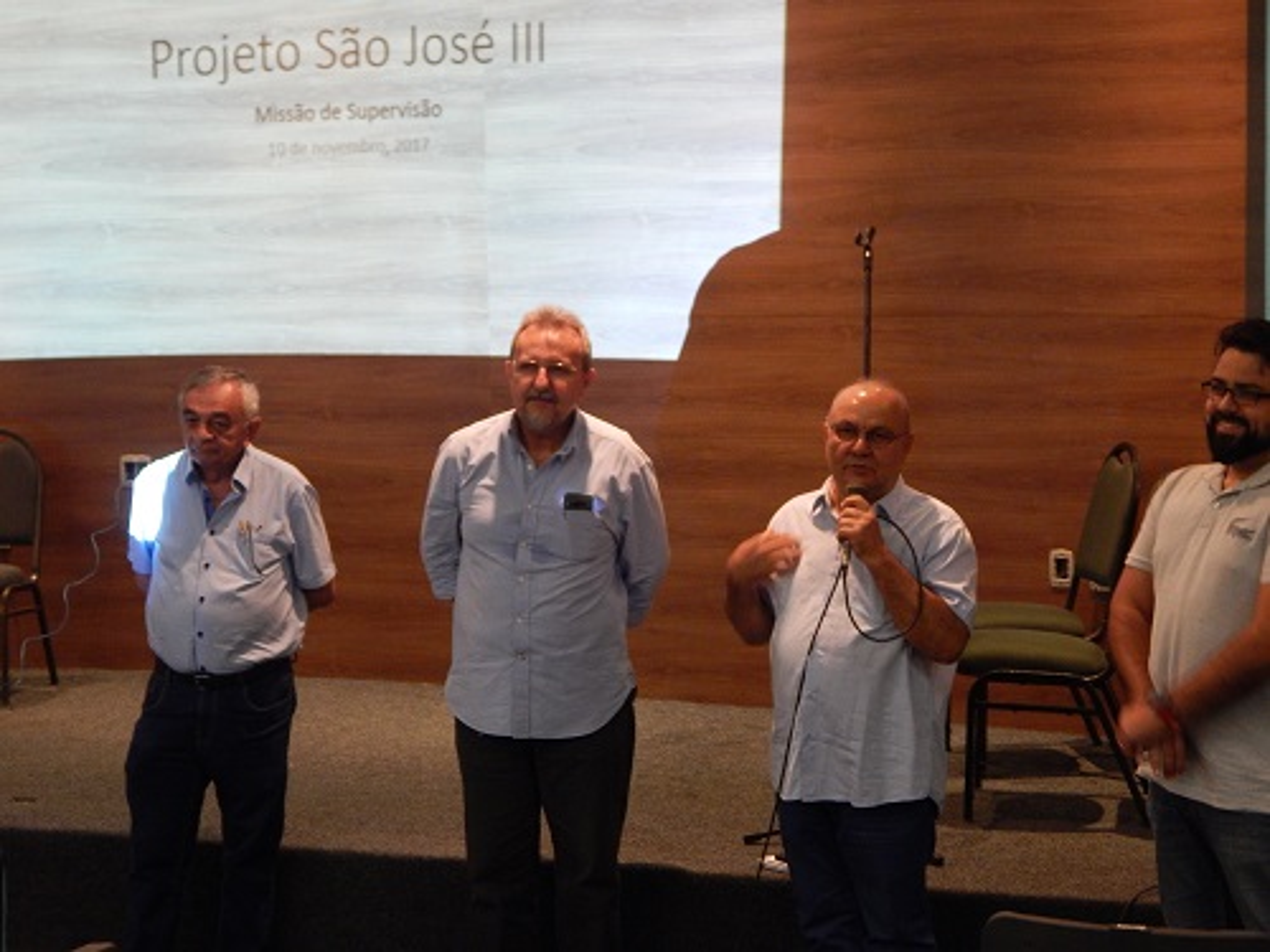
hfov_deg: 28.2
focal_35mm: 69
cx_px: 635
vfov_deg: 21.3
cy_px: 476
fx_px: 2531
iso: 500
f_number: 4.1
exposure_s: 1/8
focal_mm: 12.3
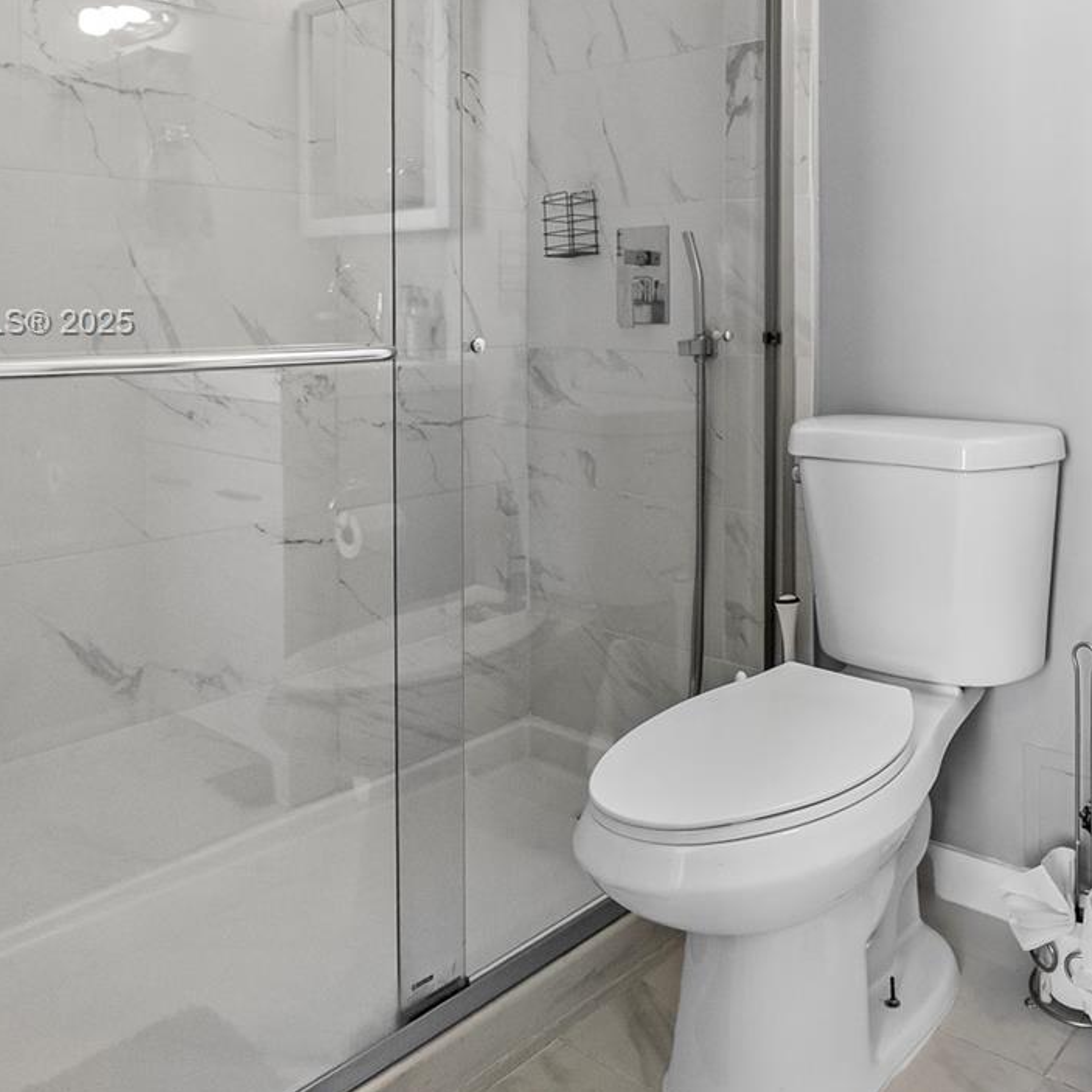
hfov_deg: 52.0
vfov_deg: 54.0
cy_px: 325
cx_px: 879
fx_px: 1035
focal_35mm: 29
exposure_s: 1/125
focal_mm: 10
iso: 800
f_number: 5
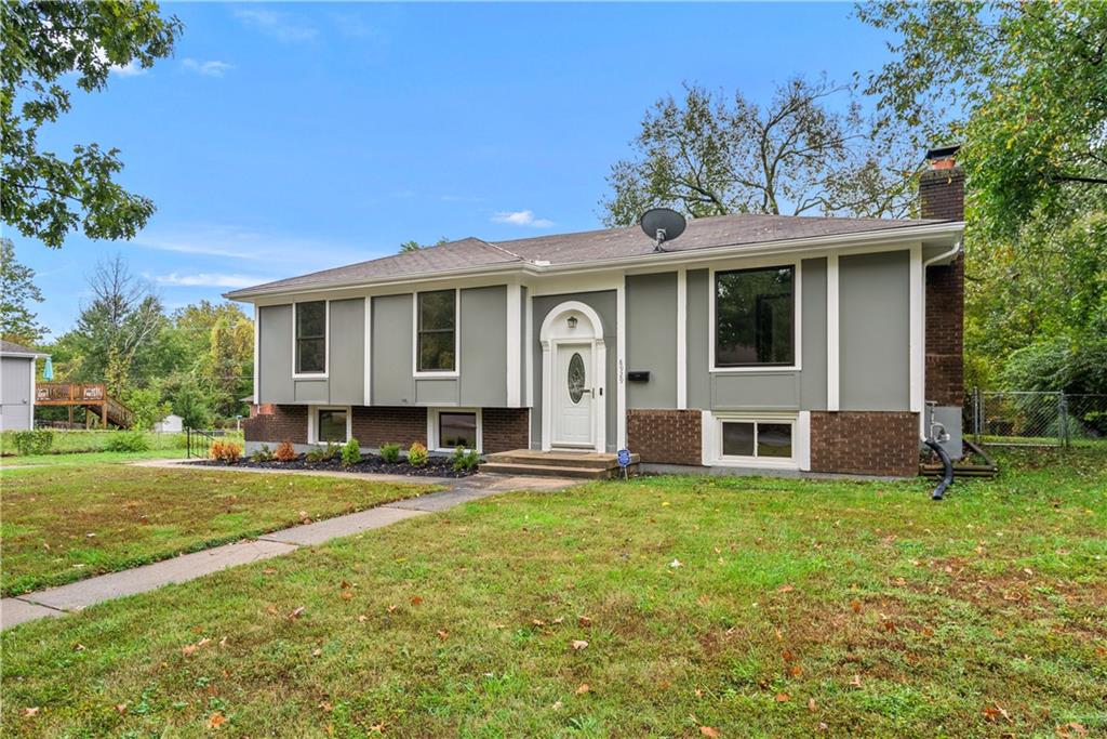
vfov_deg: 59.5
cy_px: 370
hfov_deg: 81.2
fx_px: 646
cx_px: 554
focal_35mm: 21
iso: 100
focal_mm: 21
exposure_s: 1/10
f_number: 6.3
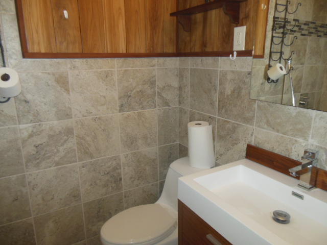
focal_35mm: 25
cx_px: 164
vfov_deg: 54.9
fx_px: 236
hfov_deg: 69.4
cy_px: 122
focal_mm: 4.5
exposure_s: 1/25
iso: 200
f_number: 3.2
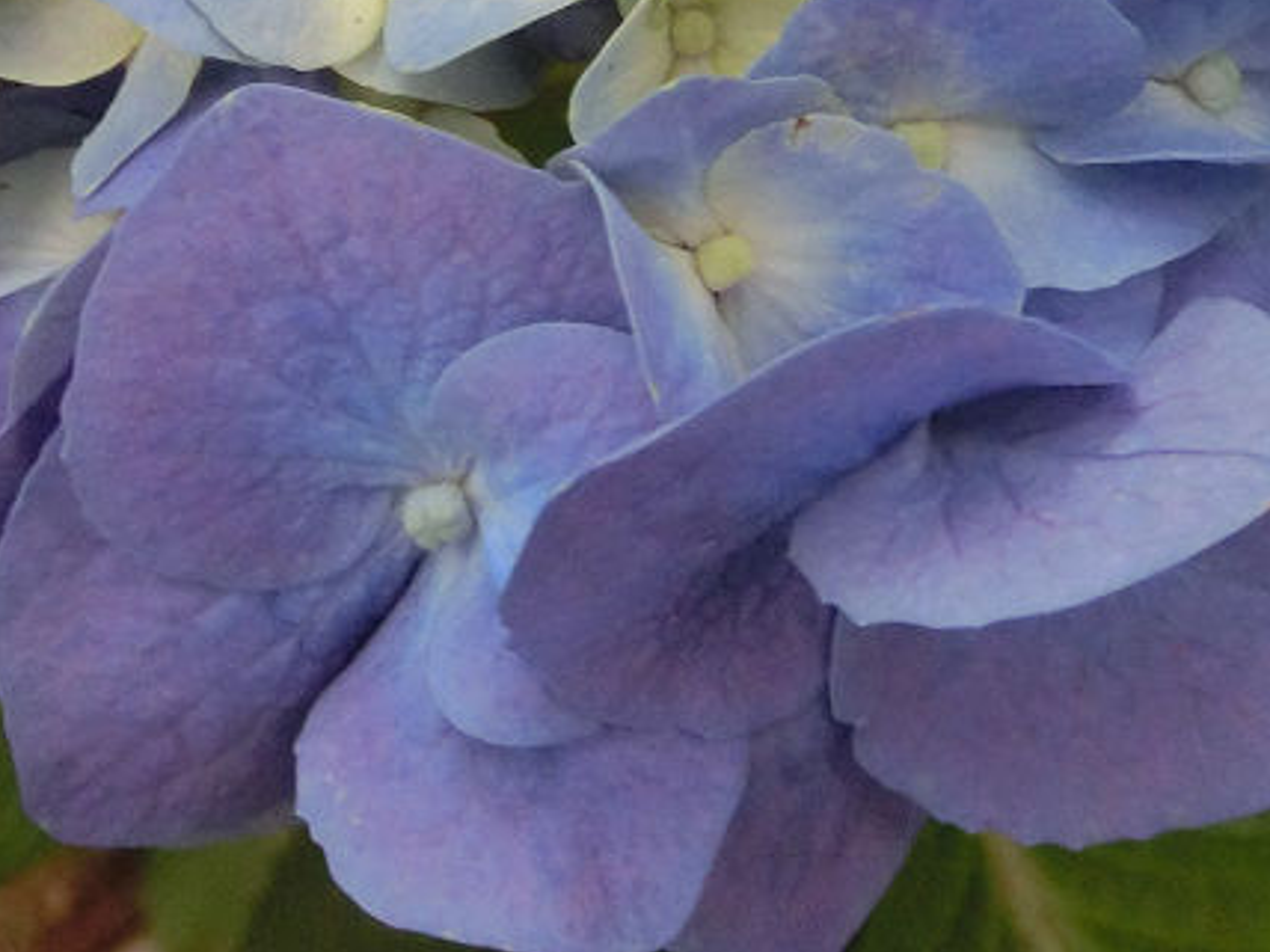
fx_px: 2458
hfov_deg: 29.0
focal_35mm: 67
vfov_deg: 21.4
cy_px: 74
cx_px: 632
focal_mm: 5
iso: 800
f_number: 3
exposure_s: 1/320
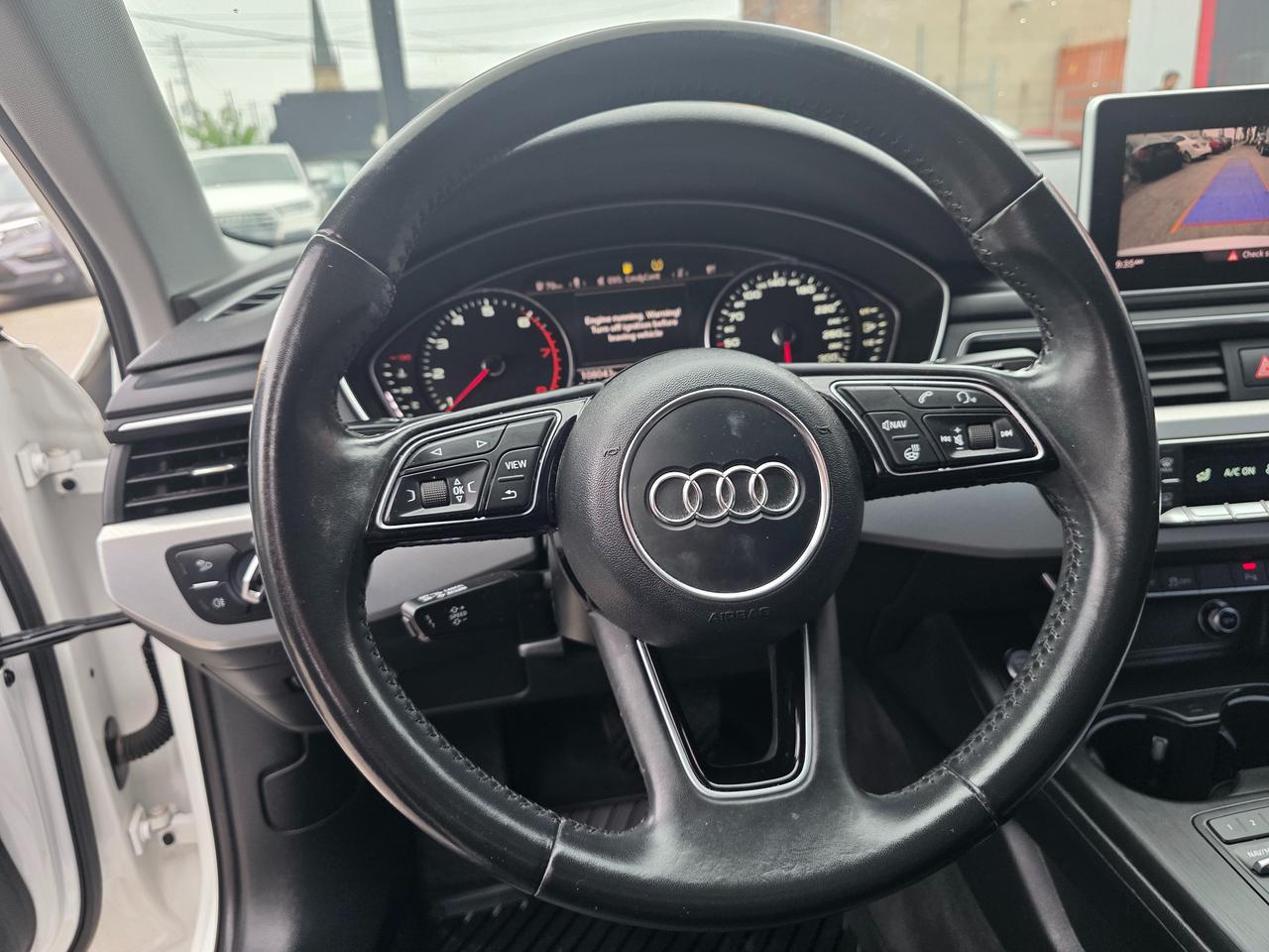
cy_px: 476
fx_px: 843
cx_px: 634
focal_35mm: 23
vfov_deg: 58.9
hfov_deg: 73.9
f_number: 1.7
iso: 125
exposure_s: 1/120
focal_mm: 6.3
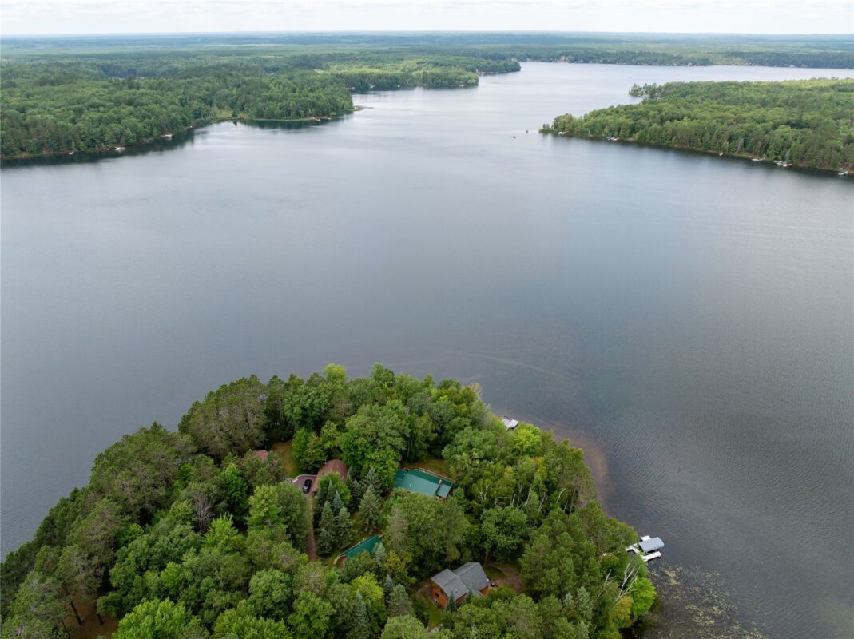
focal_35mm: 24
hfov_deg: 71.6
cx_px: 427
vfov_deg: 56.7
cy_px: 320
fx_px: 592
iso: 130
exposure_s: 1/1000
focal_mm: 12.29
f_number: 2.8
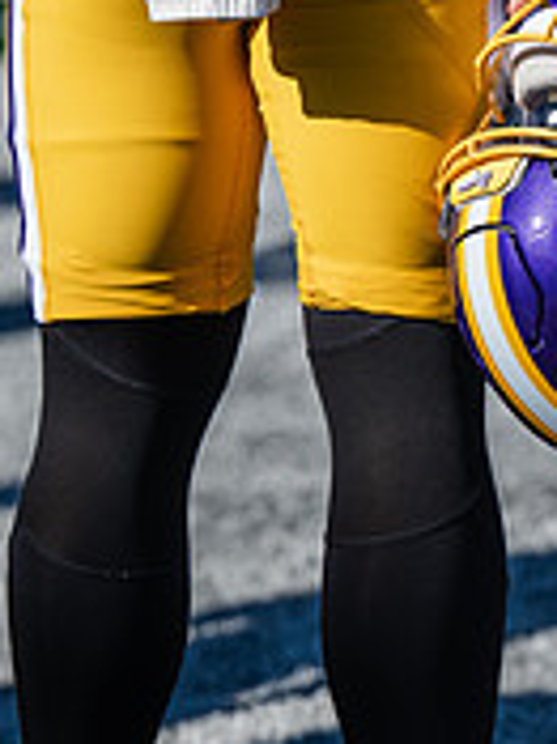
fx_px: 8206
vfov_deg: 5.2
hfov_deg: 3.9
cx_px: 923
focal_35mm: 382
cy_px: 487
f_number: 3.2
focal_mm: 120
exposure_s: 1/1250
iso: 80
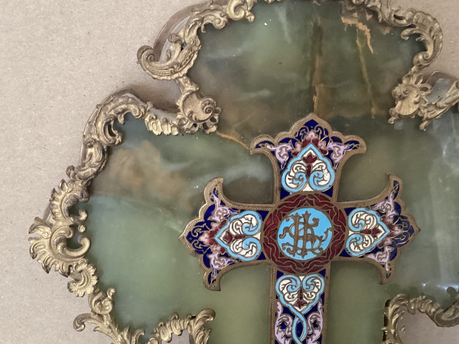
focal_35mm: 38
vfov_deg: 37.7
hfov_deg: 48.9
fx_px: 504
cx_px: 208
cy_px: 168
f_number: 2.4
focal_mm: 3.3
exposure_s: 1/25
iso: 640
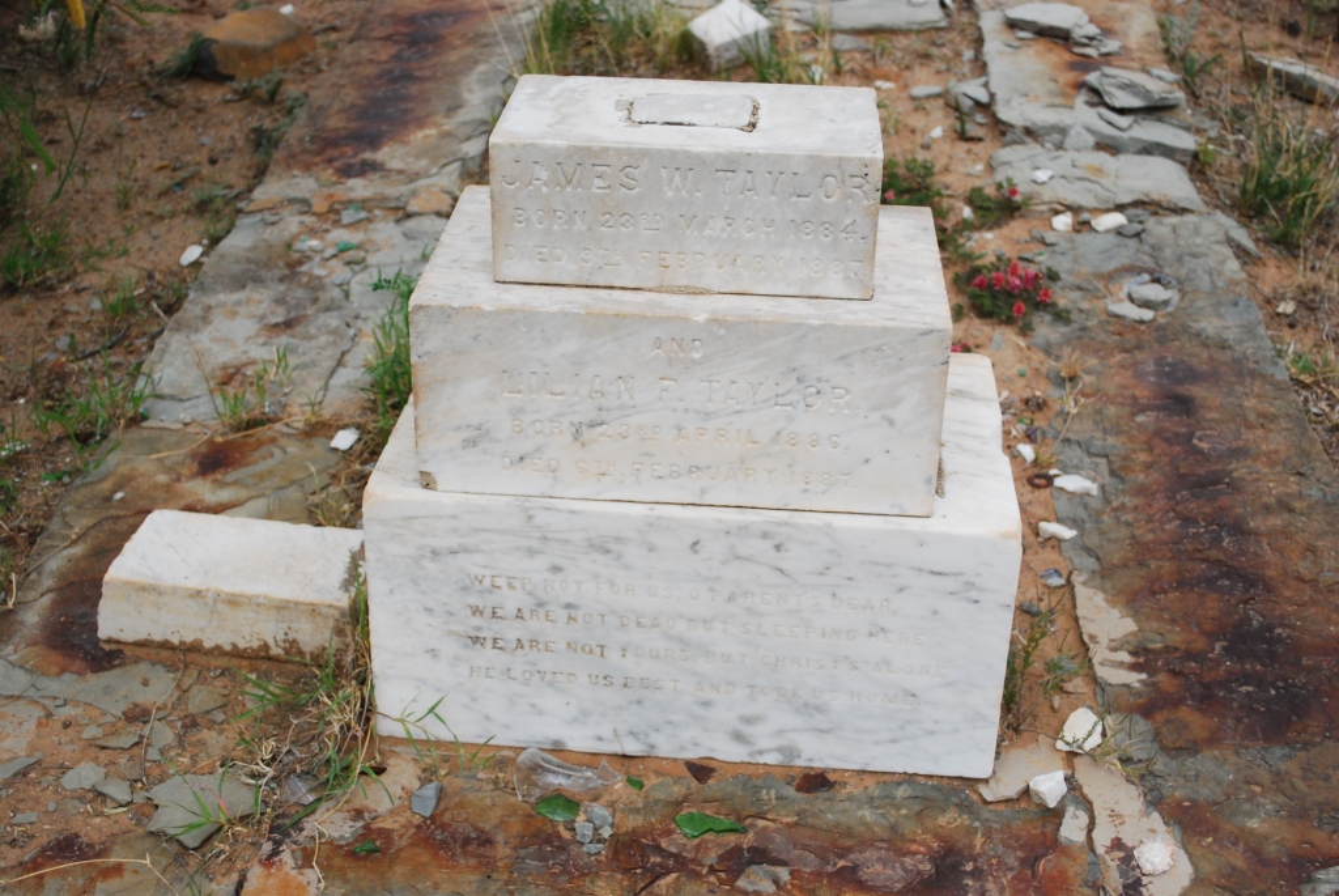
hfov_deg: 41.1
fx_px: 1787
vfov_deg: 28.1
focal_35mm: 48
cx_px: 670
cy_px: 448
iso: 800
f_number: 5.6
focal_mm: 32
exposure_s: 1/4000
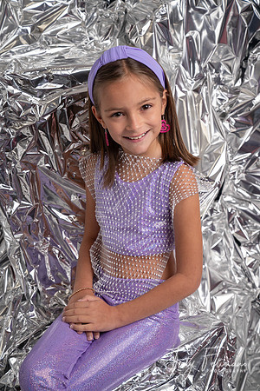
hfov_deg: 23.0
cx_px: 130
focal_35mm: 59
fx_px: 639
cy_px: 196
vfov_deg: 33.9
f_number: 5.6
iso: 160
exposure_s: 1/160
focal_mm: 59
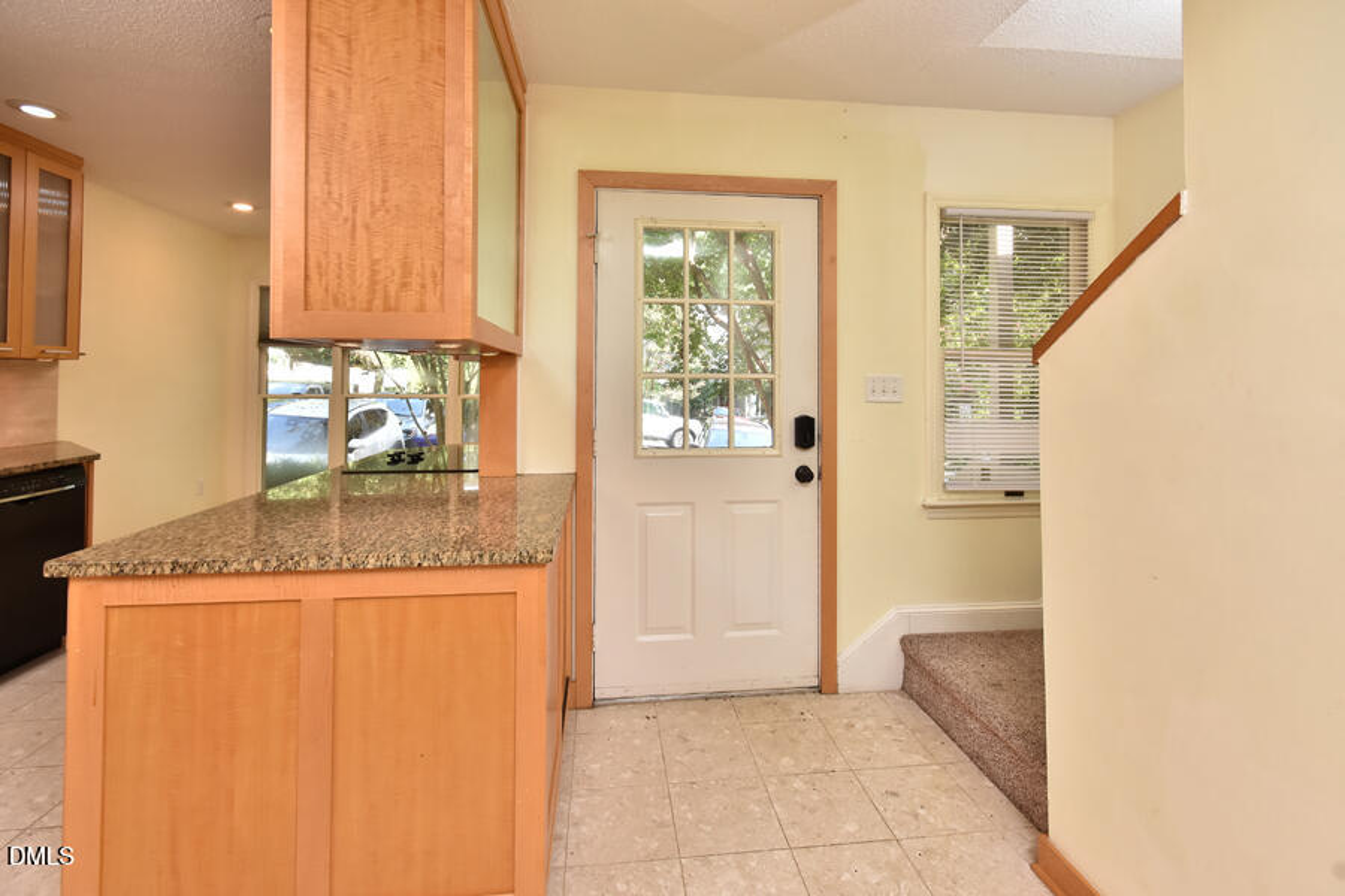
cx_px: 672
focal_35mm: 15
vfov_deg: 77.3
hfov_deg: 100.4
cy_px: 448
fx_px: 560
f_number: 9
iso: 400
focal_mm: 10
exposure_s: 1/40
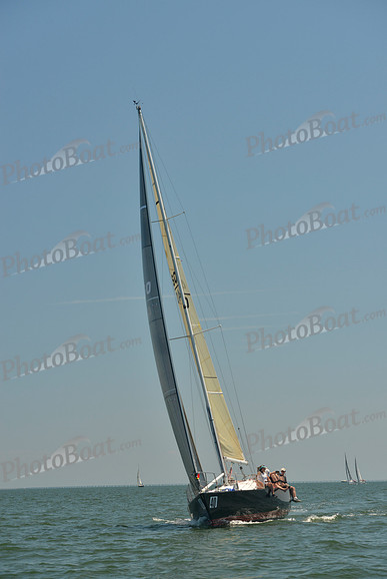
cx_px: 194
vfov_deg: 21.5
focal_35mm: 95
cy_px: 290
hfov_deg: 14.4
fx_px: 1531
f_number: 7.1
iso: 200
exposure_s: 1/640
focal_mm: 95
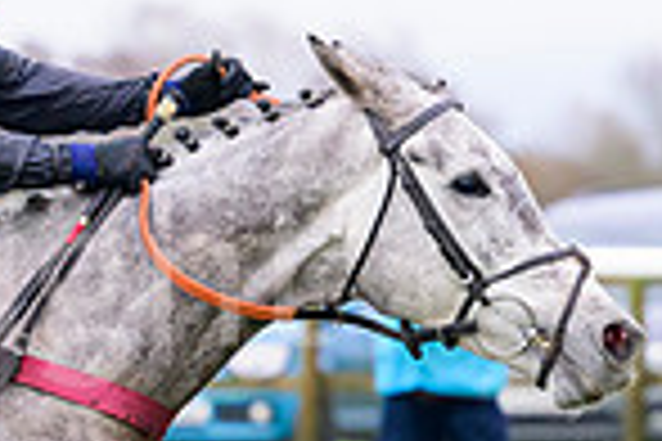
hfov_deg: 4.2
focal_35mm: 495
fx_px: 9102
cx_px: 223
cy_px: 629
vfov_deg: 2.8
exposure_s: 1/1250
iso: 3200
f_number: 2.8
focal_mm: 110
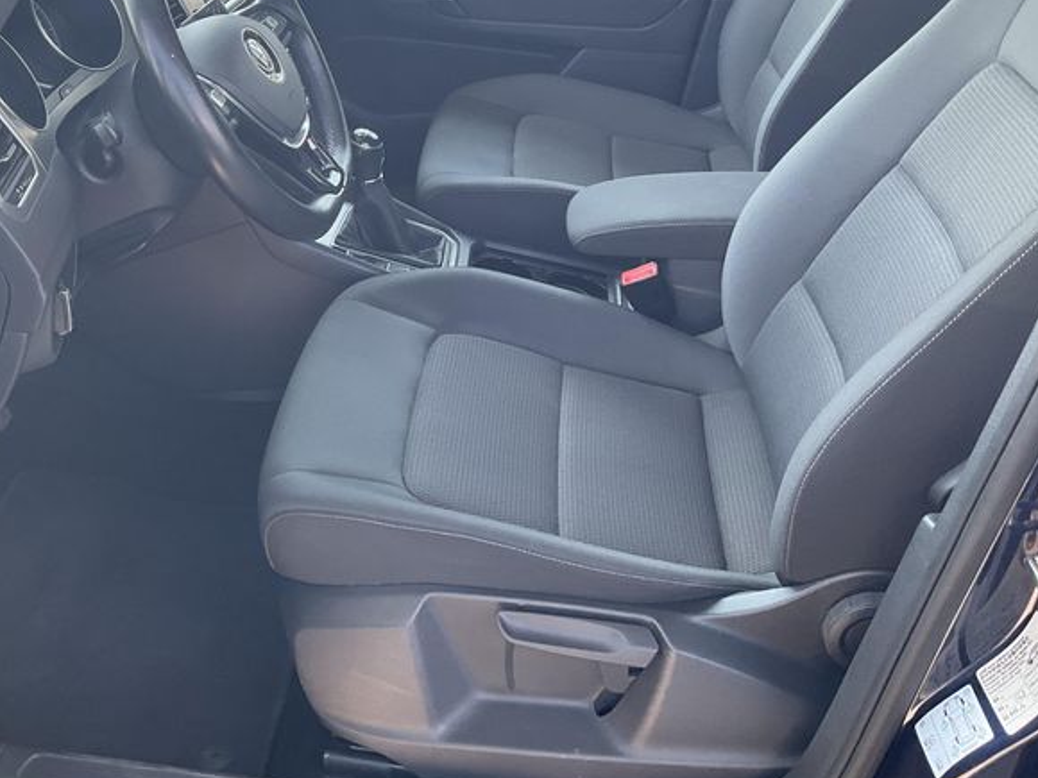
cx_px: 329
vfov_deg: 35.7
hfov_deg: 45.9
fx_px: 1199
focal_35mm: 40
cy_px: 279
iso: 40
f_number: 1.8
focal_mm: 3
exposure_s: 1/122
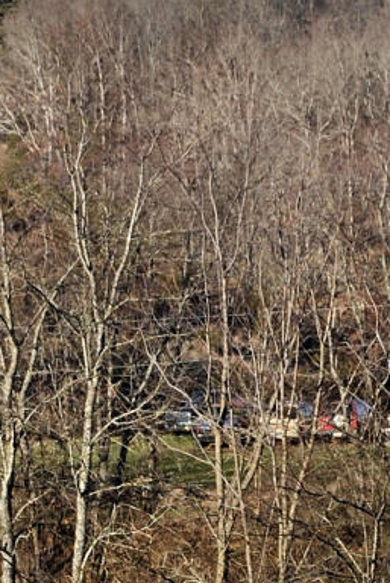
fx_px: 5698
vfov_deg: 5.8
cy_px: 603
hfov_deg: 3.9
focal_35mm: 352
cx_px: 302
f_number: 8
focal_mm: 45
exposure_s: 1/250
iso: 100
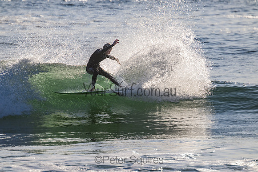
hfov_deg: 3.1
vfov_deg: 2.1
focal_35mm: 660
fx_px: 4731
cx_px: 129
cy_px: 86
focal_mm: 660
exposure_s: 1/2000
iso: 900
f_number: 11
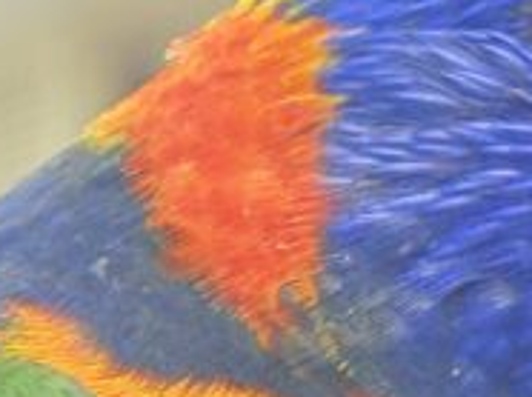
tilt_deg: +3.5
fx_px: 5157
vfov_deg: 4.4
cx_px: -200
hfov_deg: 5.9
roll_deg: +2.9
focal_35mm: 336
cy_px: 643
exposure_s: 1/94
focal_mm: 5.96
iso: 50
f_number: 1.6
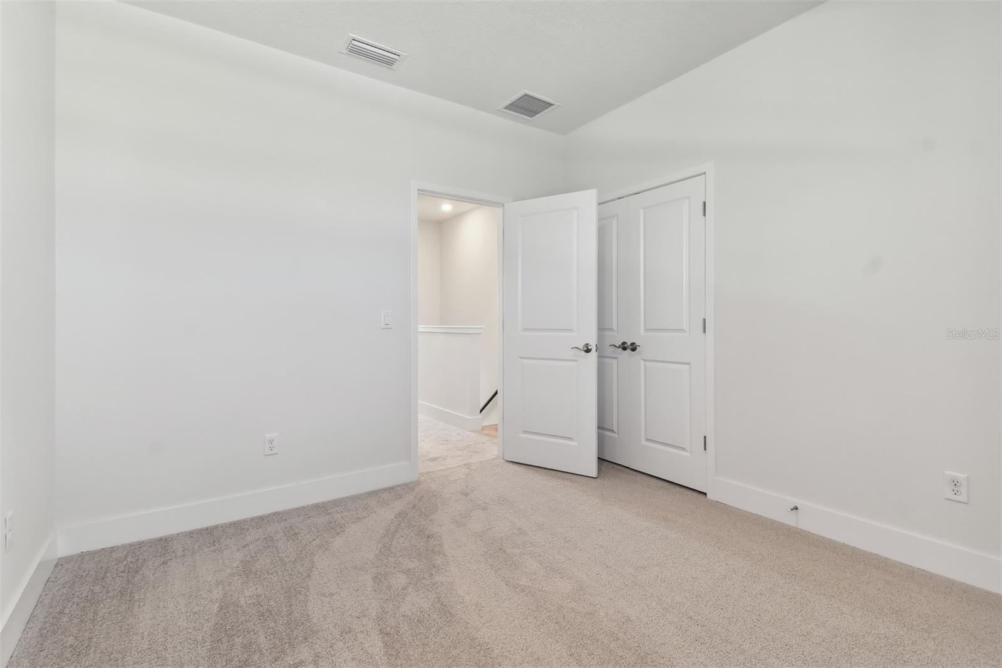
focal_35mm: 15
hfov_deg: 100.4
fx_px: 417
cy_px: 334
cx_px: 501
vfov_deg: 77.3
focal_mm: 10
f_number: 8
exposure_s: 1/6
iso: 100
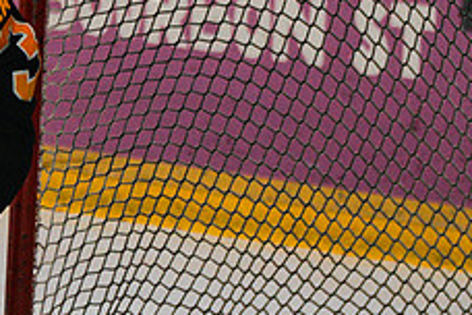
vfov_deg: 2.2
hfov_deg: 3.2
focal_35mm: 635
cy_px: 84
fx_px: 8325
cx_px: -75
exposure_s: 1/2000
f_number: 3.2
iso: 3200
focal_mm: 157
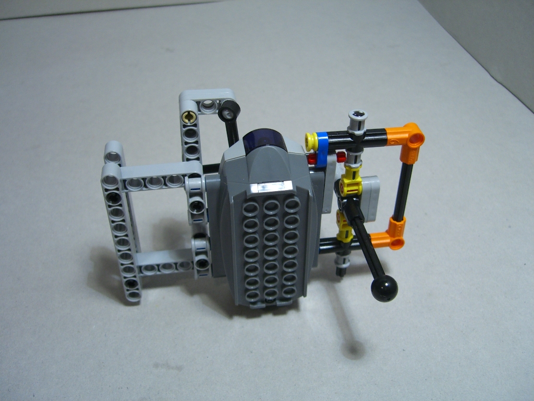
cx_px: 267
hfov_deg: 49.0
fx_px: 586
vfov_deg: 37.7
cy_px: 200
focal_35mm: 38
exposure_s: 1/15
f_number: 2.8
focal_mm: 7.9
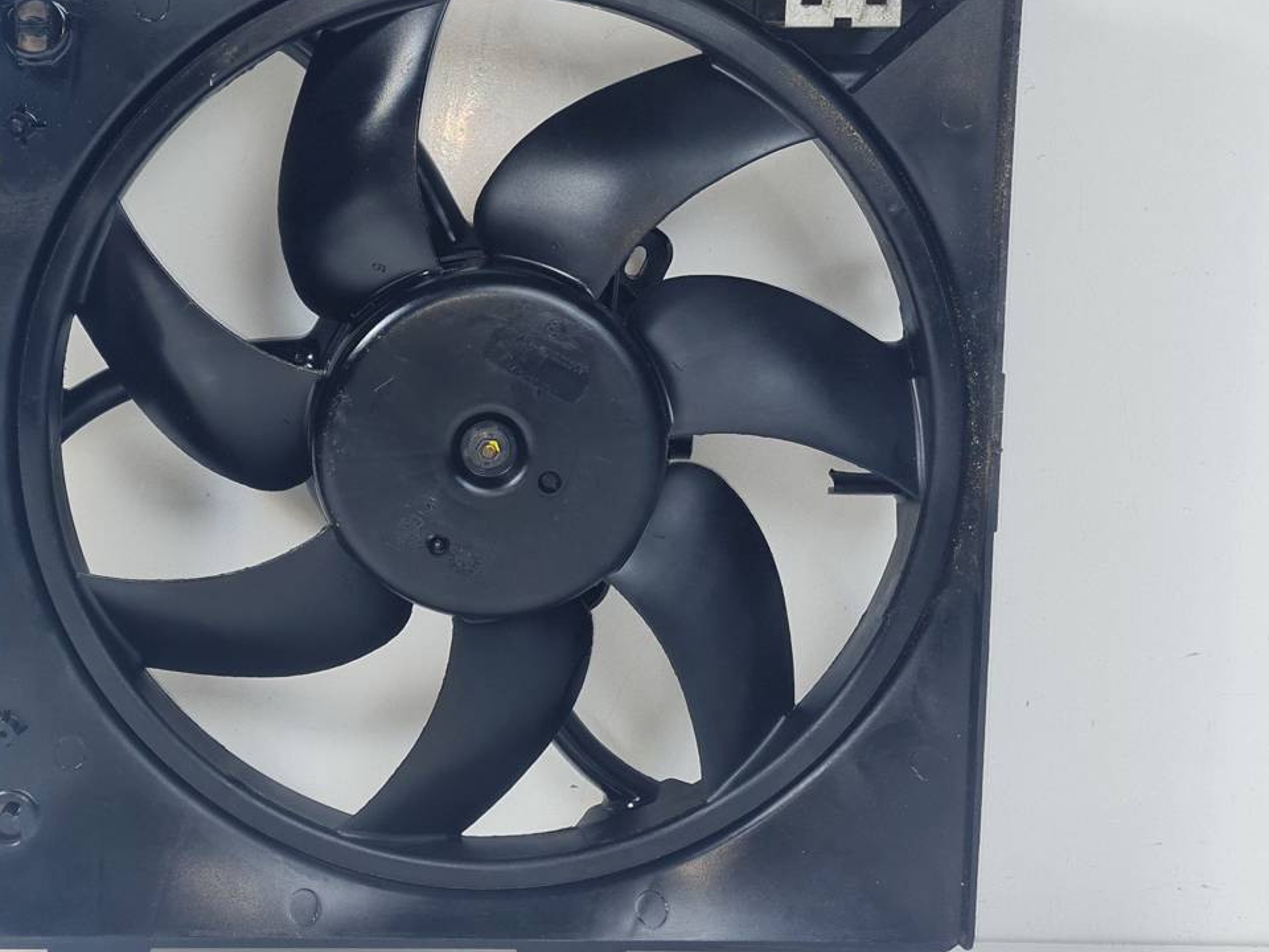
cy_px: 377
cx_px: 411
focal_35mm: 39
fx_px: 1430
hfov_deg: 47.0
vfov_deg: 36.7
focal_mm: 5.4
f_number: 1.8
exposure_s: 1/158
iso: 50
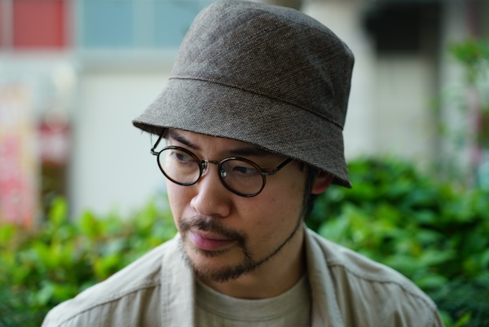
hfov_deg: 19.4
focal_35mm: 105
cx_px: 244
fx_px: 1427
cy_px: 164
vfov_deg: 13.1
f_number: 4
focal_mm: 105
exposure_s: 1/125
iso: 250
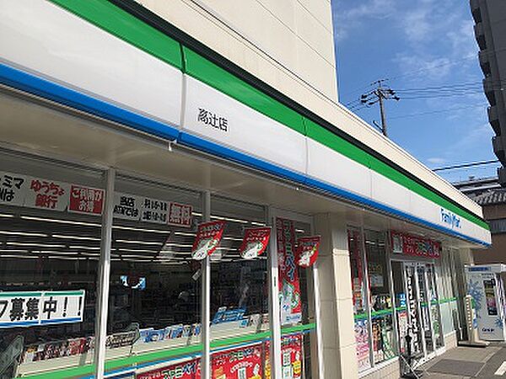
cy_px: 190
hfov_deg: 63.4
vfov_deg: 49.7
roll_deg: +1.4
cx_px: 253
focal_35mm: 28
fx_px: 409
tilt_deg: +13.2
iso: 20
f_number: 1.8
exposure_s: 1/1946
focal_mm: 3.99
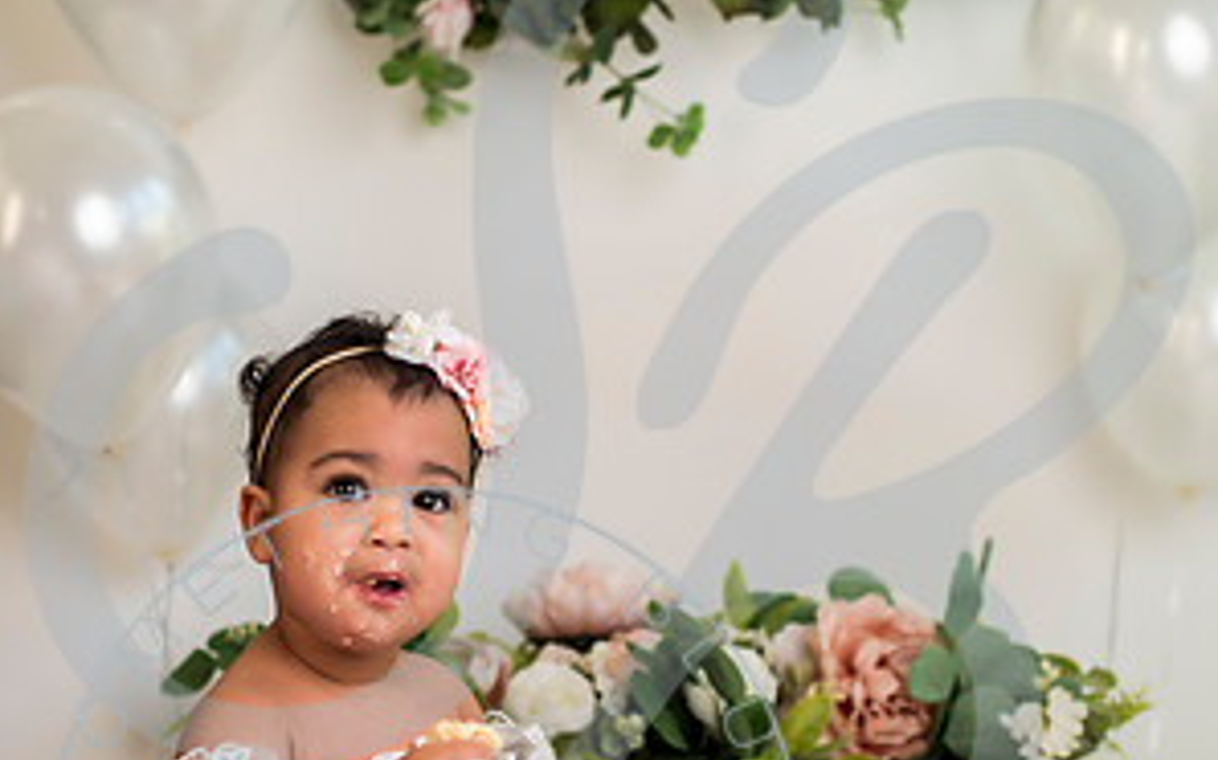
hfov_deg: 26.8
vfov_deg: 16.8
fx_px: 2555
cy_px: 556
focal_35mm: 77
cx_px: 609
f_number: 2.8
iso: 100
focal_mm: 50
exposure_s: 1/200
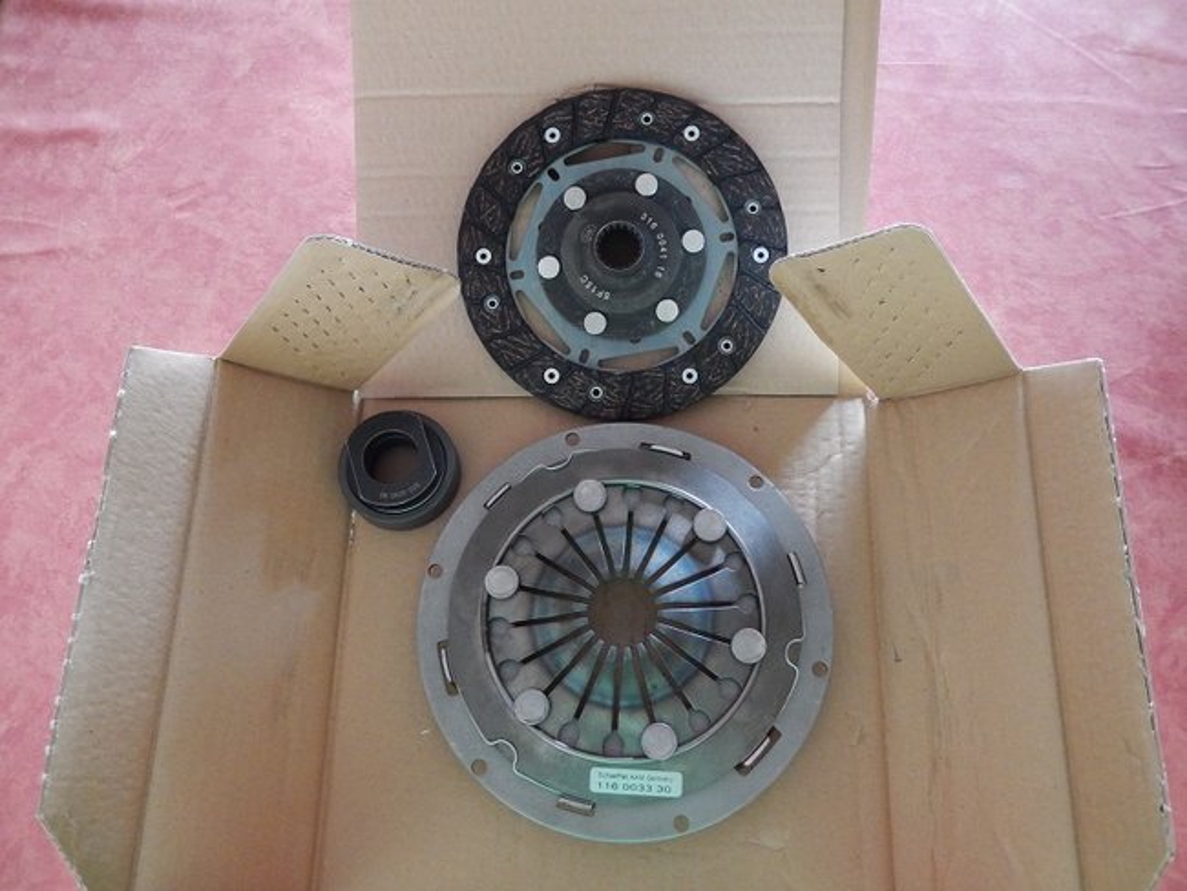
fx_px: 960
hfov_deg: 63.4
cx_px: 594
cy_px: 446
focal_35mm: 28
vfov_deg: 49.8
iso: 400
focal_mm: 5.1
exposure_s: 1/15
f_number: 3.6
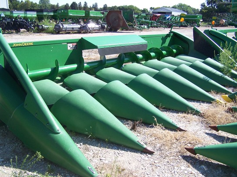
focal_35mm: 38
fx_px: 260
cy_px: 88
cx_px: 118
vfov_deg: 37.7
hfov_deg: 49.0
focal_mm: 6.3
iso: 80
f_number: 2.8
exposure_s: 1/750
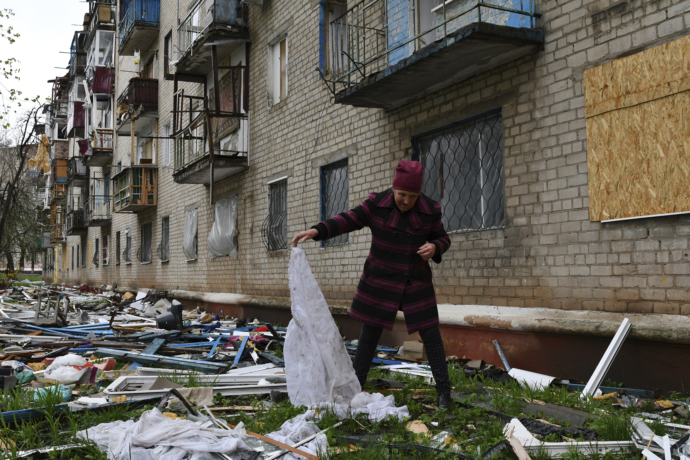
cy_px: 230
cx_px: 345
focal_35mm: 36
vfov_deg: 36.9
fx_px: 690
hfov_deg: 53.1
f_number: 6.3
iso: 640
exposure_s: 1/250
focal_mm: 24
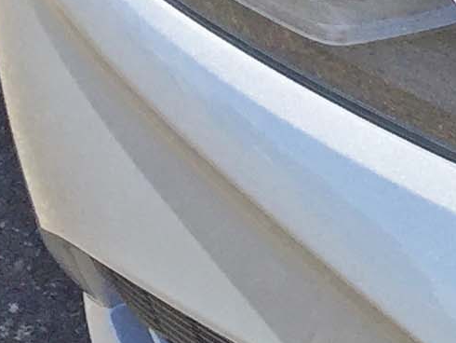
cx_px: 1315
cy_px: -146
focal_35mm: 193
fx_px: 2544
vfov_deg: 7.6
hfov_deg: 8.7
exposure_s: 1/1412
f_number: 2.2
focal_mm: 4.15
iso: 32
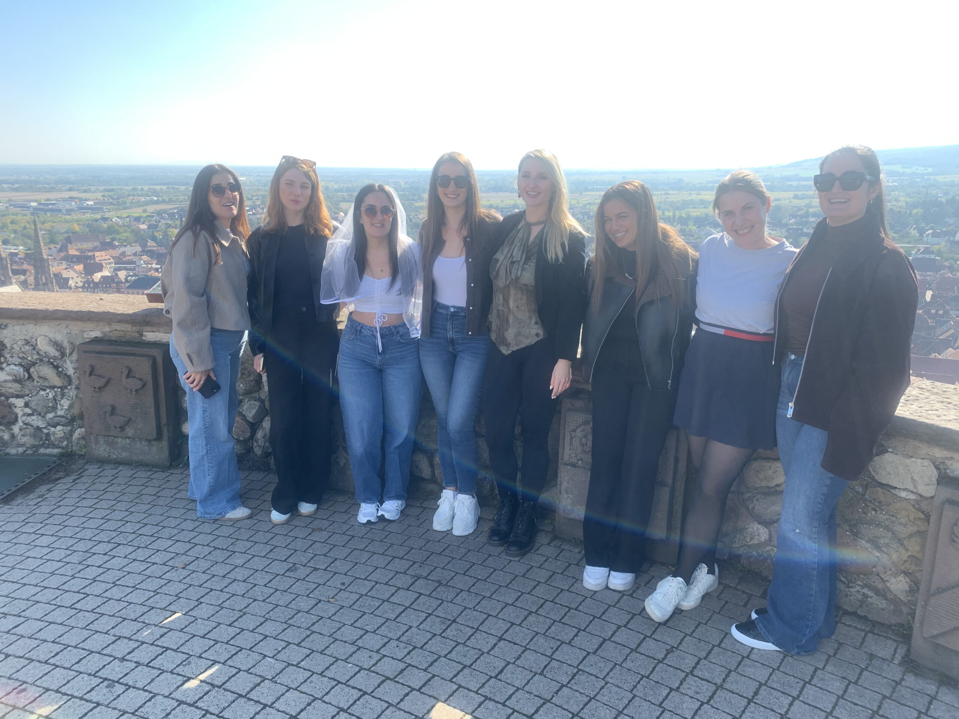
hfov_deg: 67.3
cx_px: 480
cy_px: 360
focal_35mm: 26
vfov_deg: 53.1
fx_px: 720
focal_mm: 4.25
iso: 25
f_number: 1.8
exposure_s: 1/363
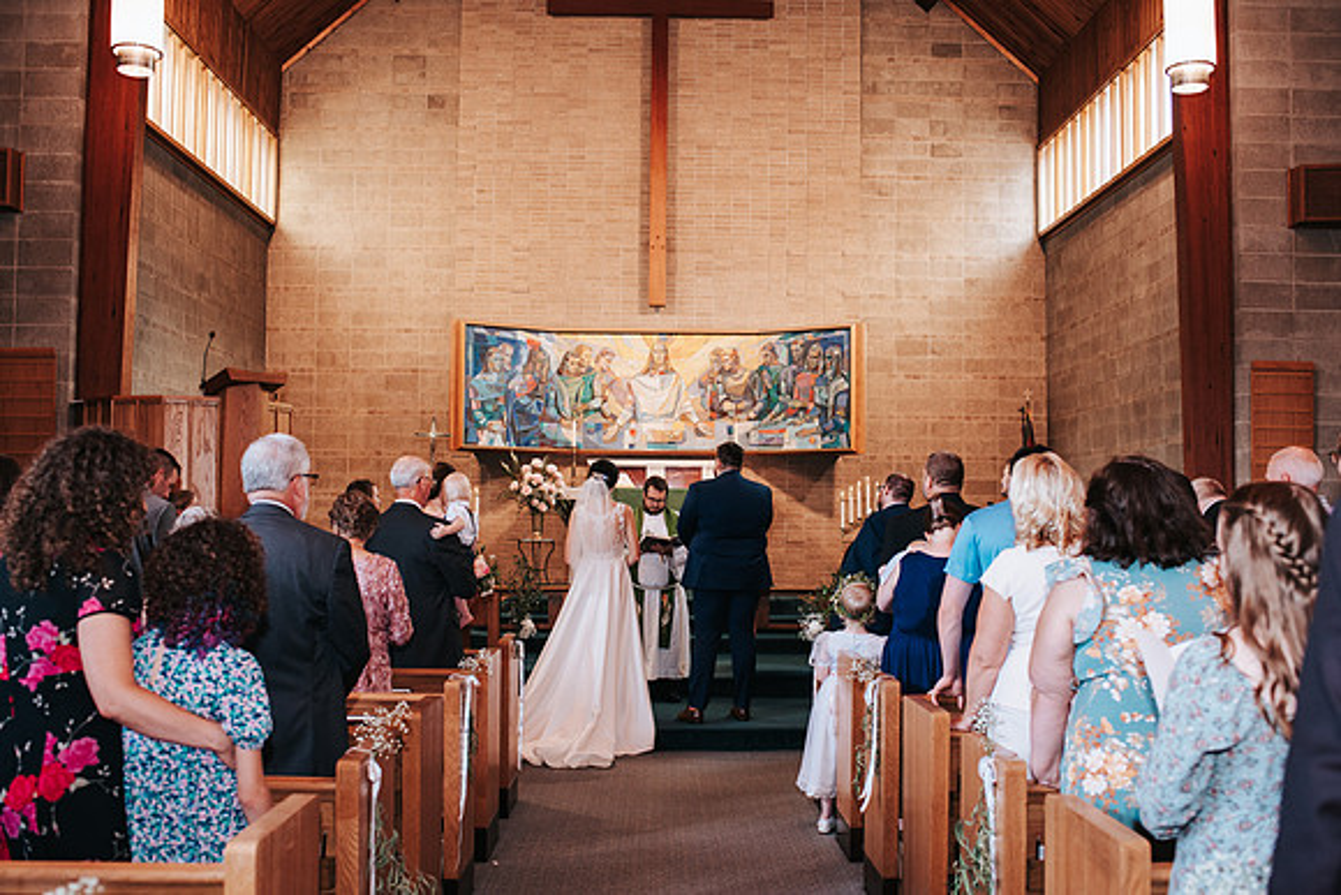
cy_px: 467
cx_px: 684
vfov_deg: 36.3
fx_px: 1365
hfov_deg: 52.3
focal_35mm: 37
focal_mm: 35
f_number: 3.2
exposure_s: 1/125
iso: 900
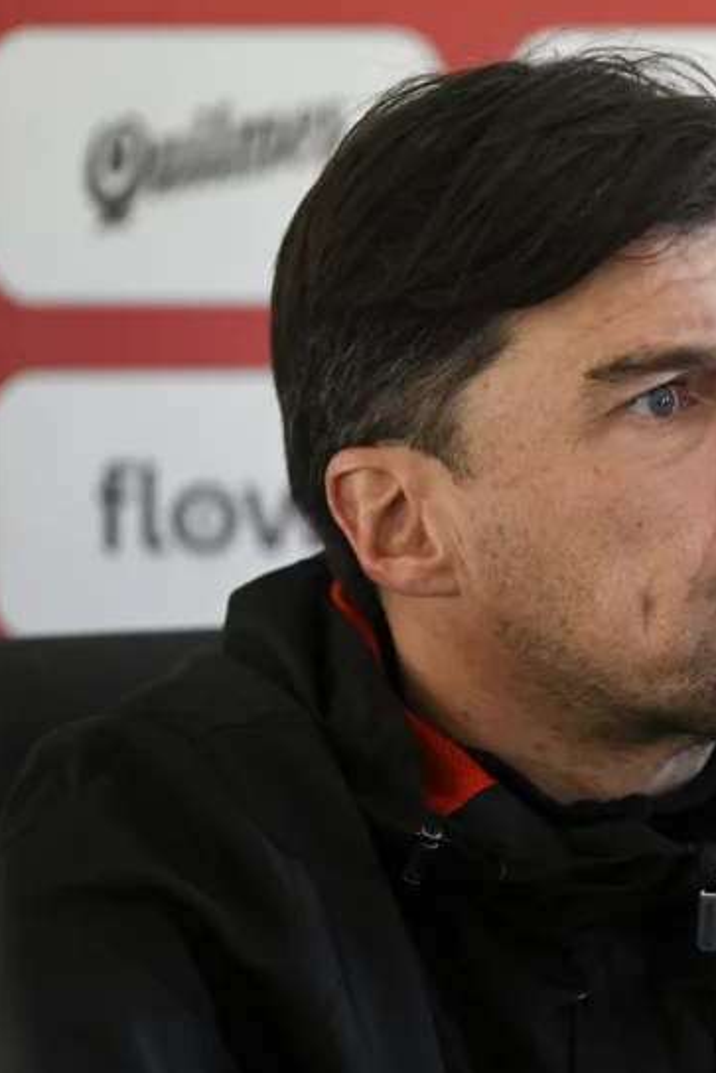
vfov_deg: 3.7
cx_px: 846
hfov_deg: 2.4
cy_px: 526
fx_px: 16814
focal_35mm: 564
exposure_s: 1/400
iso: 1600
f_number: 4
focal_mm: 300
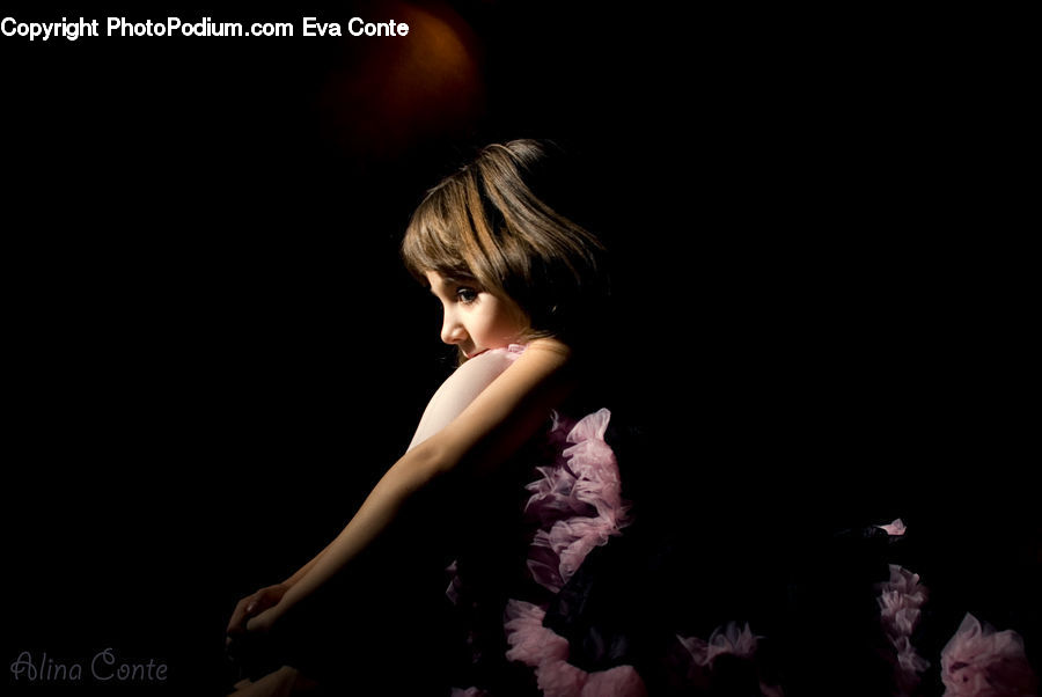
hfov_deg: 57.2
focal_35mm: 33
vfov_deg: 40.1
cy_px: 348
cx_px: 521
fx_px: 956
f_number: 5
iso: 160
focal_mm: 22
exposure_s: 1/100
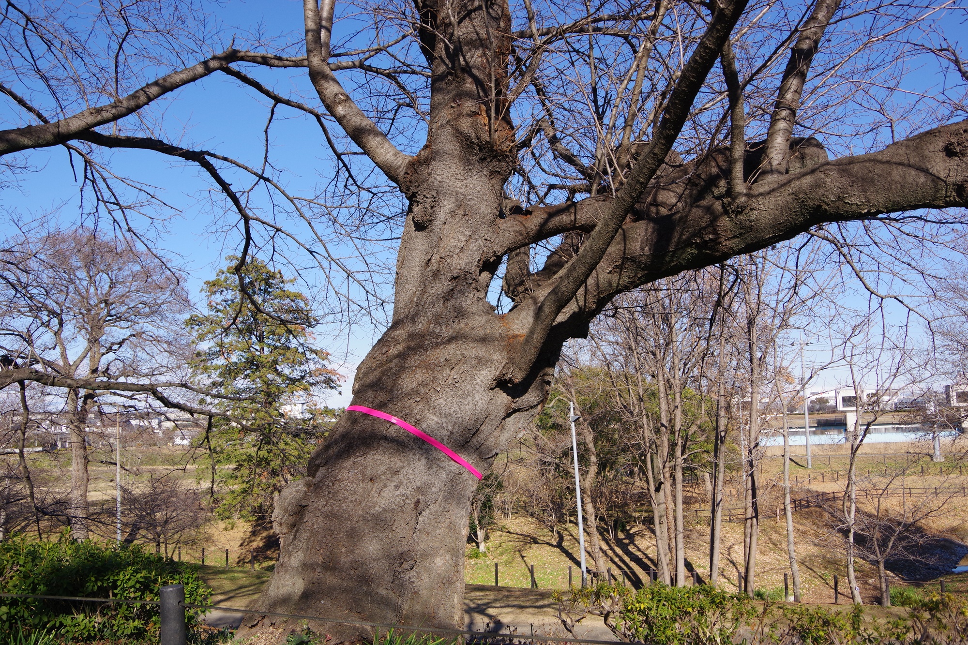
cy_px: 322
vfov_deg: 42.3
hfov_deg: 60.3
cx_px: 484
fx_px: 833
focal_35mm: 31
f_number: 8
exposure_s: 1/400
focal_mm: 21
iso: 200
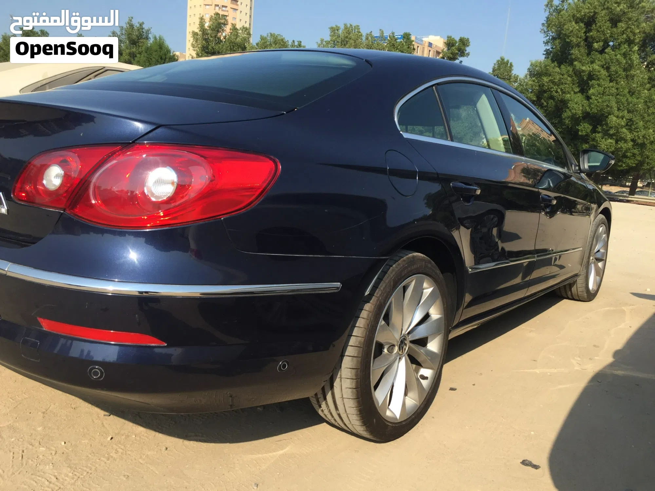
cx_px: 328
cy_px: 246
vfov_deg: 48.2
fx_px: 549
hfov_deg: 61.7
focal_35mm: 29
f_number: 2.2
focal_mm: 4.15
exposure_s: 1/1522
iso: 32
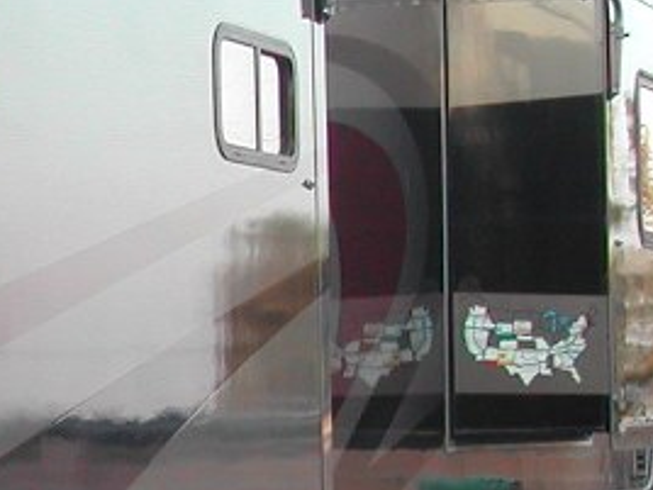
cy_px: 385
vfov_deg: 8.7
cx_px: -283
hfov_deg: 11.2
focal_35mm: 170
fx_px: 3207
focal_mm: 8
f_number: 2.8
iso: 100
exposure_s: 1/97.2
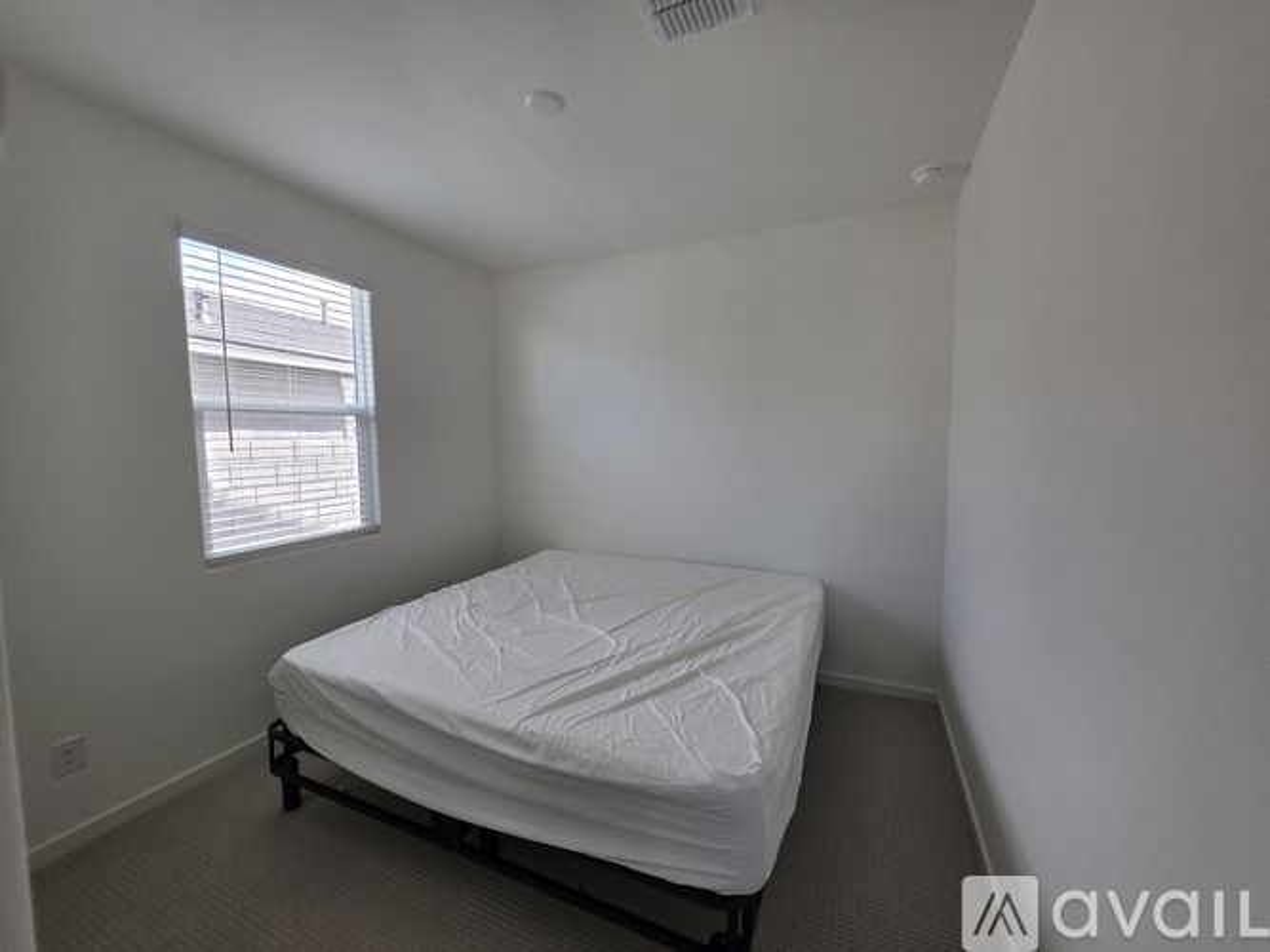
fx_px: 477
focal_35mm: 13
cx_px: 635
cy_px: 476
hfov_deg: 106.2
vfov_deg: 89.9
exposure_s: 1/120
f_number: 1.9
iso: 64
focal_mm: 2.2
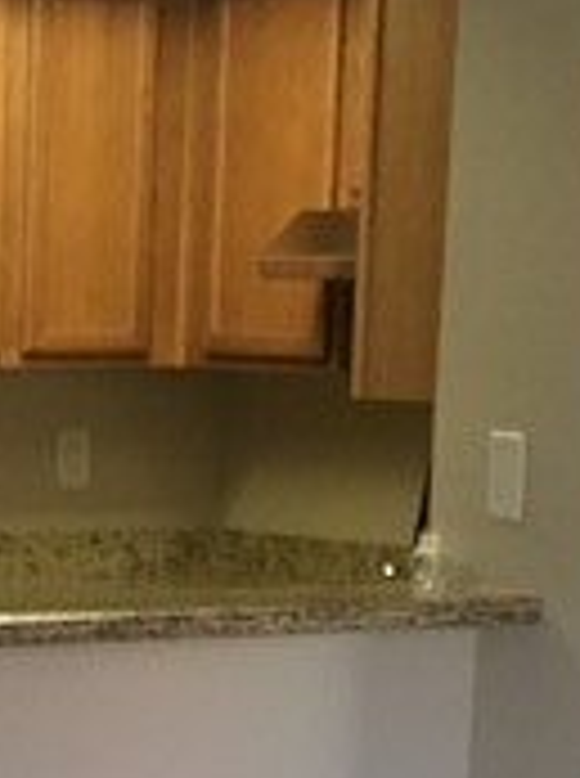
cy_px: 1210
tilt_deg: -11.6
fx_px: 3857
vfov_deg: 11.0
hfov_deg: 8.5
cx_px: -220
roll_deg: -0.1
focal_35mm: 172
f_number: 2.2
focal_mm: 4.15
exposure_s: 1/30
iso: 100
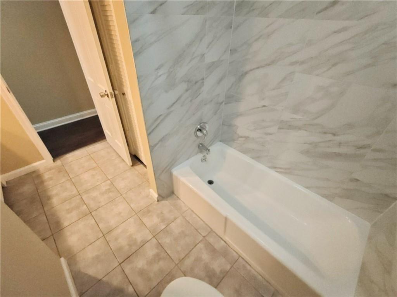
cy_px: 148
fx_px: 172
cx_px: 198
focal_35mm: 15
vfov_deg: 81.7
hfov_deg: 98.2
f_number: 2
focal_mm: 2.3
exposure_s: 1/120
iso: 2000
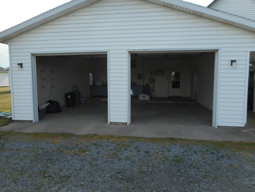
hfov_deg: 69.4
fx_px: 184
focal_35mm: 25
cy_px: 96
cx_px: 128
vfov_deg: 54.9
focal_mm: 4.5
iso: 80
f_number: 3.7
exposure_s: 1/400
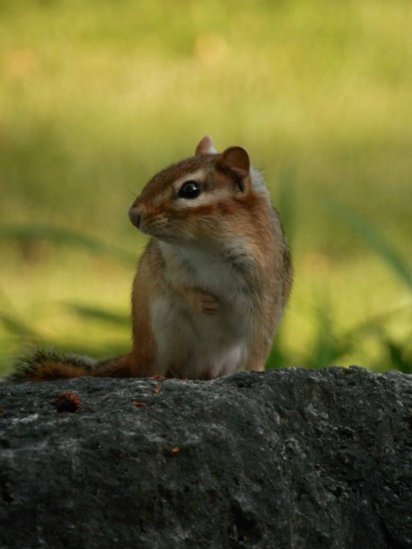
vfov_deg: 3.3
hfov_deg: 2.5
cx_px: 206
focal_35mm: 600
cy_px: 274
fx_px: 9522
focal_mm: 108
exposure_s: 1/100
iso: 400
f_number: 6.9
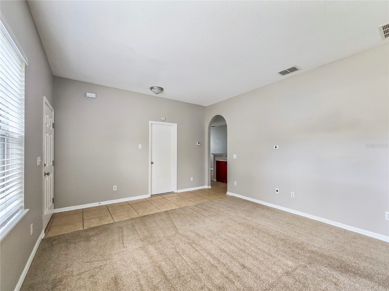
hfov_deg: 106.2
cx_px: 194
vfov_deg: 89.9
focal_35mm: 13
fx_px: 146
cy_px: 146
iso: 125
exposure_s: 1/60
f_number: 2.2
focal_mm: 2.2
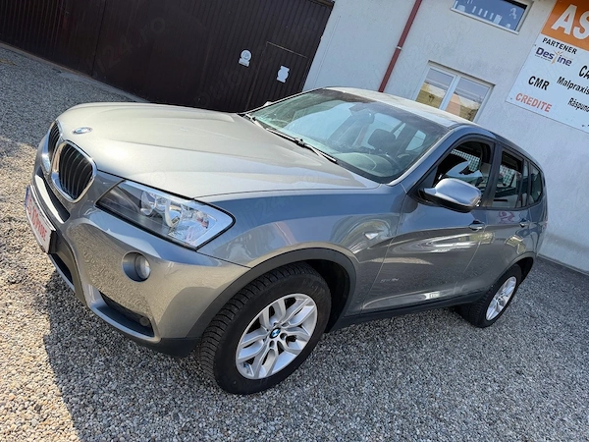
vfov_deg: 56.8
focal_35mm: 24
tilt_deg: -17.6
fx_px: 408
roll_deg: -20.5
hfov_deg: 71.6
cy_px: 221
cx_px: 294
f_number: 1.78
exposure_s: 1/1901
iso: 100
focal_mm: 6.76
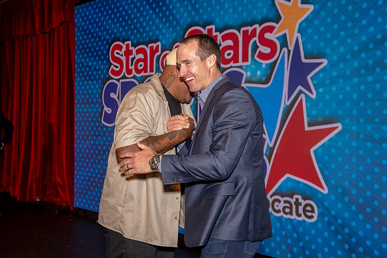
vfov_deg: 29.8
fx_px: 483
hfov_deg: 43.6
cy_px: 129
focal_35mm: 45
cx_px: 194
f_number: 6.3
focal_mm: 45
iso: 1250
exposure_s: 1/125
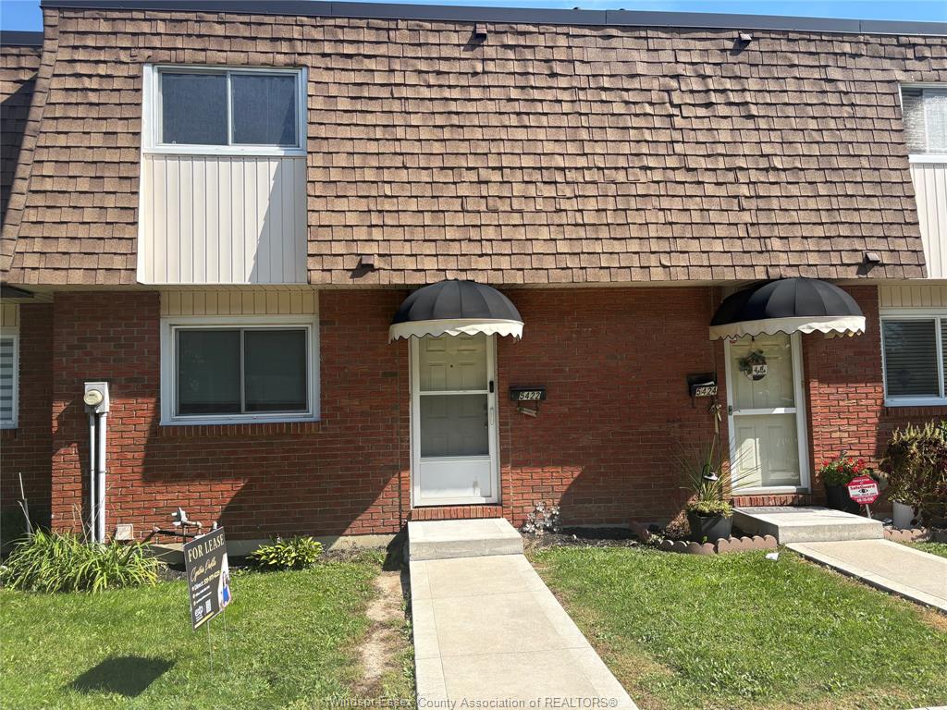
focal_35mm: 26
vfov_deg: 53.1
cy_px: 355
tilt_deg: +3.7
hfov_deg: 67.3
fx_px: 711
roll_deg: +1.6
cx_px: 474
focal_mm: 5.96
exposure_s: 1/1751
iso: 50
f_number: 1.6
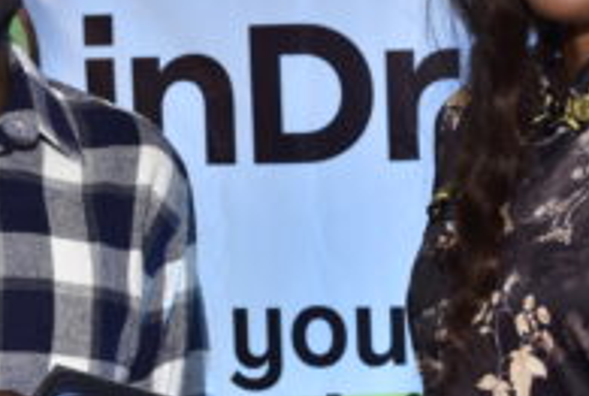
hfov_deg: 12.1
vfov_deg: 8.2
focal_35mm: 169
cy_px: 180
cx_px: 266
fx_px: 2771
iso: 640
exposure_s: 1/125
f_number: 6.3
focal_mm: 55
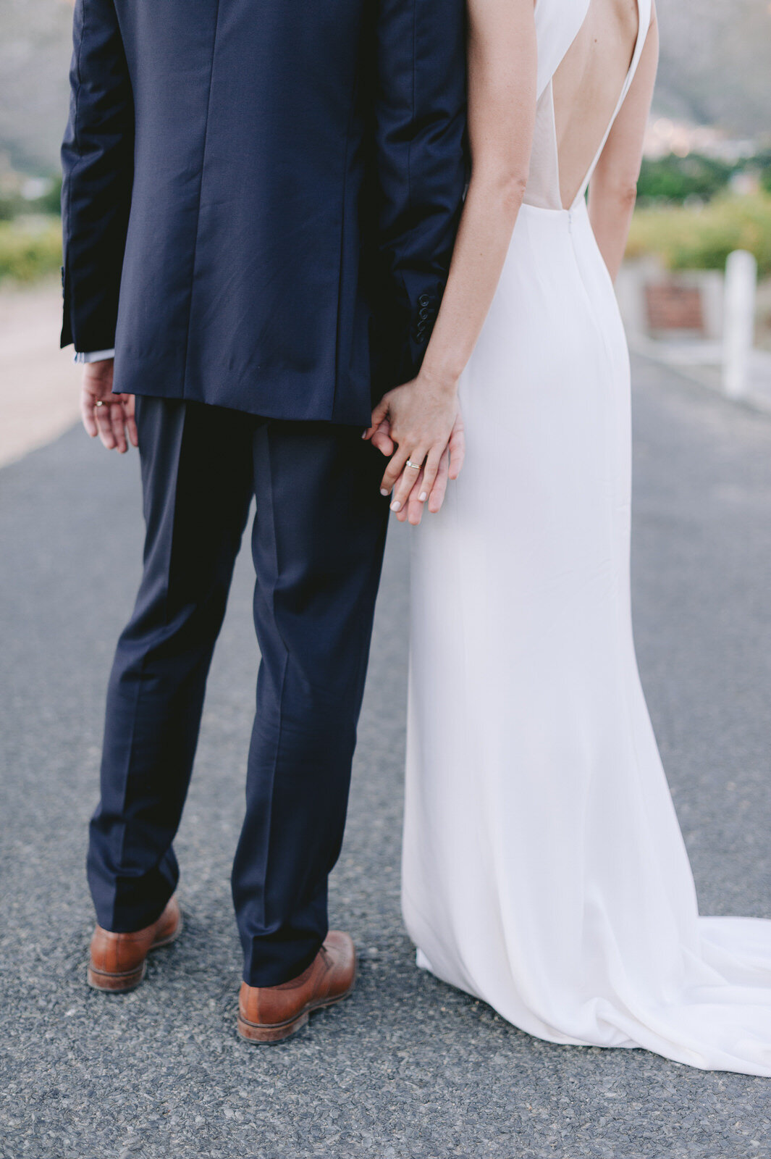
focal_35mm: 50
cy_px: 580
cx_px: 386
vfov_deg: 39.6
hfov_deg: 27.0
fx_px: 1608
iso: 320
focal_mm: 50
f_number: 2
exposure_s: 1/500
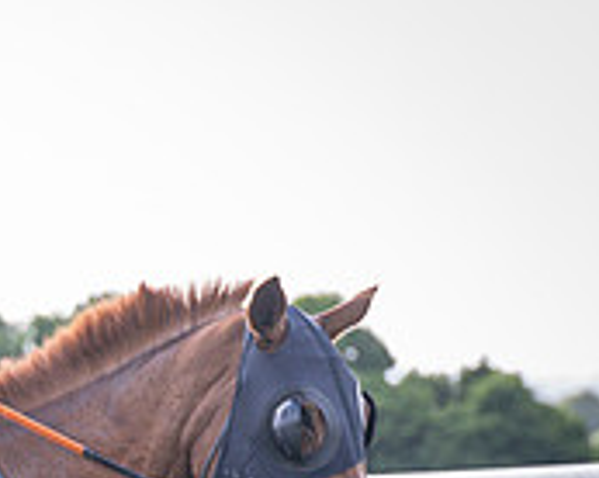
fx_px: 5507
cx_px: -291
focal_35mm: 311
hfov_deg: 6.2
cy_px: 735
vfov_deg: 4.9
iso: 640
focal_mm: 70
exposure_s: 1/1600
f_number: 2.8
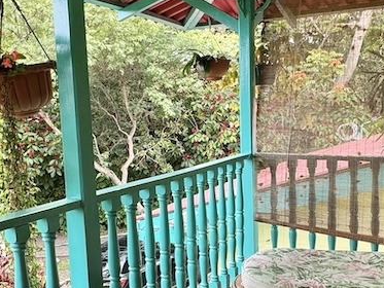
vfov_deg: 32.1
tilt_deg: -8.2
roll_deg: +2.4
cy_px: 178
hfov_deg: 42.1
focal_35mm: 45
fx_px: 499
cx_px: 199
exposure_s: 1/99
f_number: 2.2
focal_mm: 2.22
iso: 40
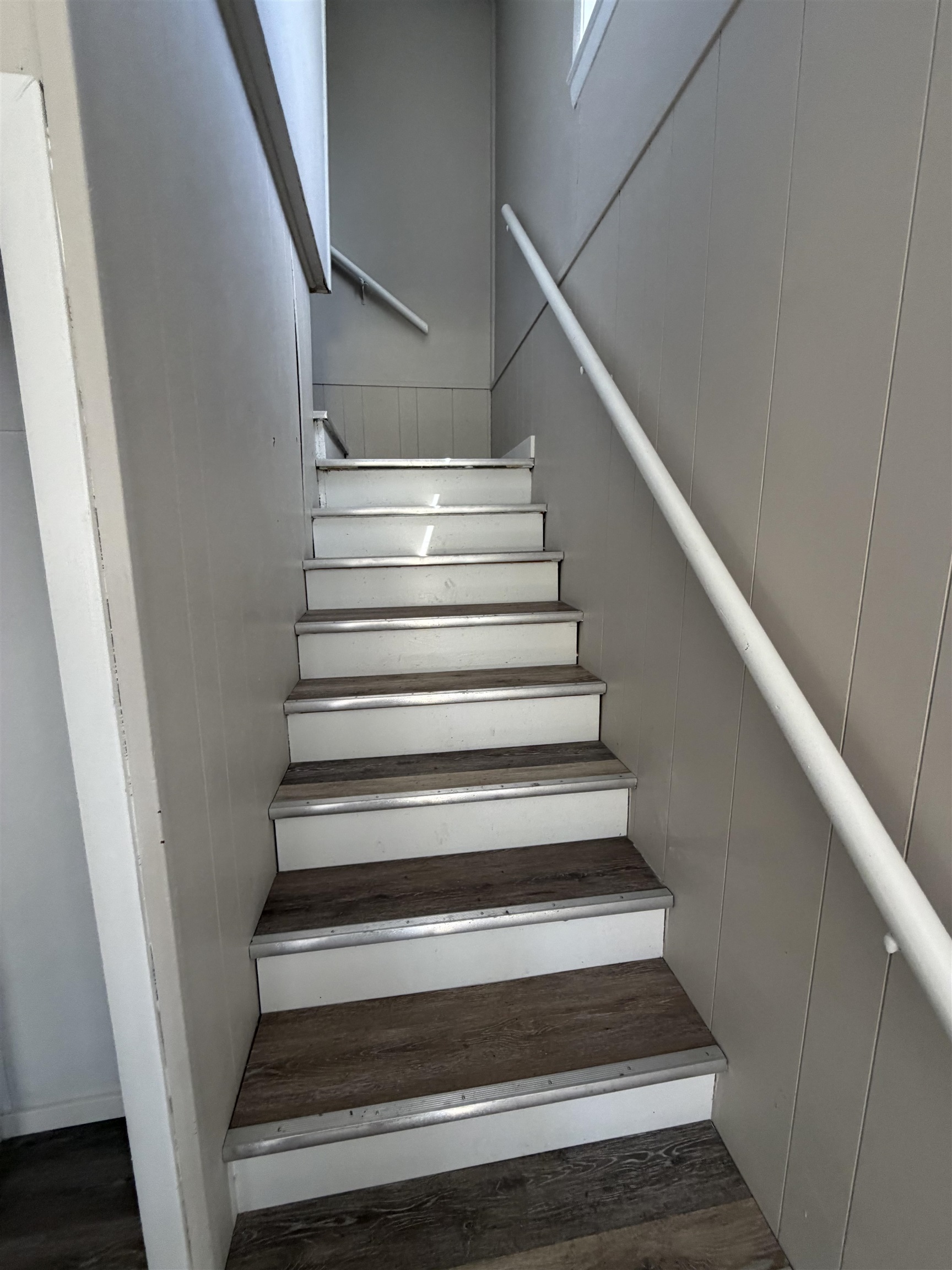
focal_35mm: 14
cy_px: 635
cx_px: 476
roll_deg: -0.4
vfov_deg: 102.1
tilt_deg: -10.0
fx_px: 513
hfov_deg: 85.7
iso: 250
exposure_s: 1/121
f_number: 2.2
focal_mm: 2.22
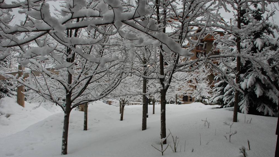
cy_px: 91
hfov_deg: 61.0
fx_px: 237
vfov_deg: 36.6
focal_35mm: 32
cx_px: 140
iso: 200
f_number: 8
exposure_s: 1/60
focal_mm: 20
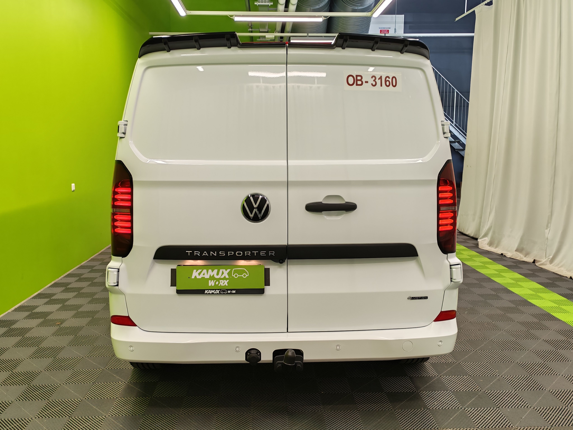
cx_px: 286
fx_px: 530
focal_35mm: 32
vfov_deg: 44.2
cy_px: 215
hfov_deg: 56.8
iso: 400
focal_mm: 6.12
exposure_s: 1/100
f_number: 1.9
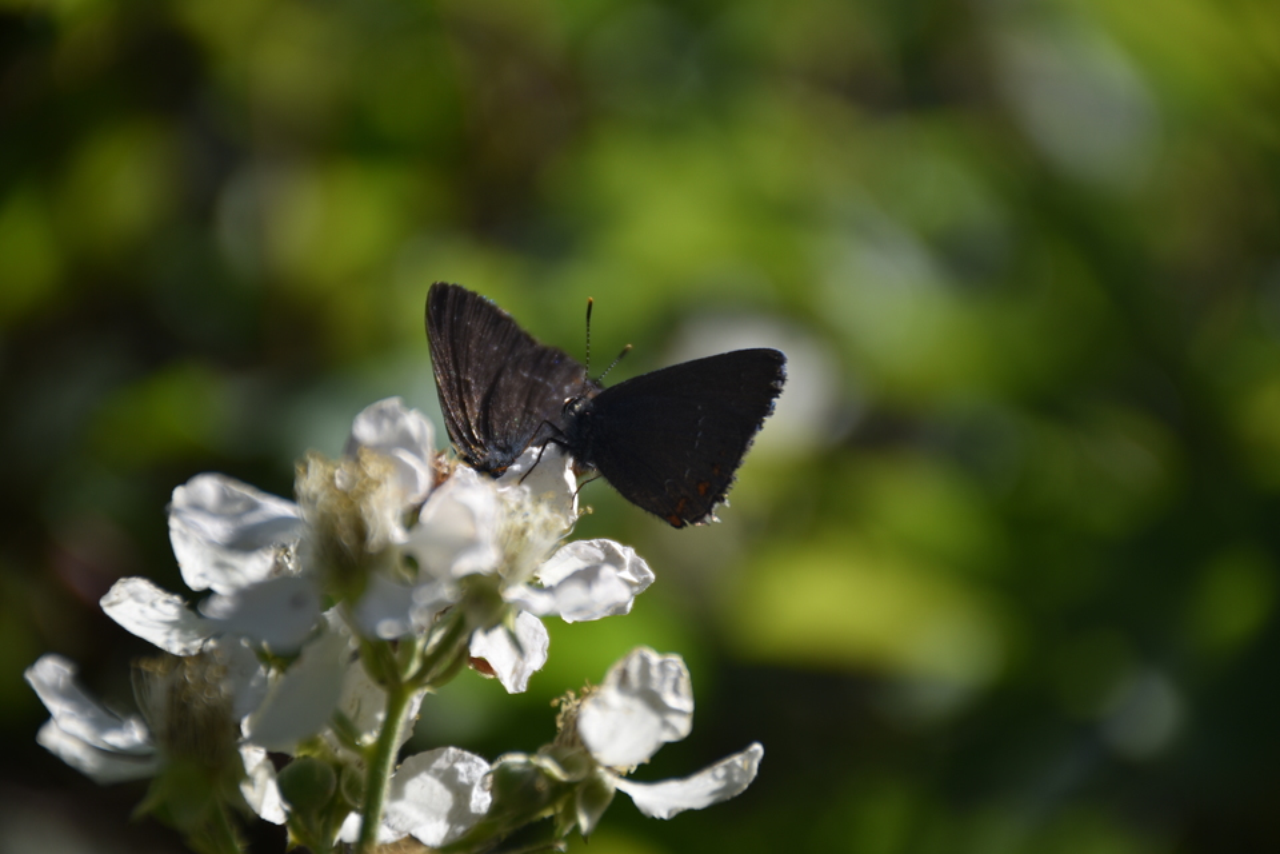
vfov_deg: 6.5
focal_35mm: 210
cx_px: 640
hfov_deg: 9.8
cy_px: 427
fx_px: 7466
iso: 100
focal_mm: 140
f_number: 5.6
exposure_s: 1/500
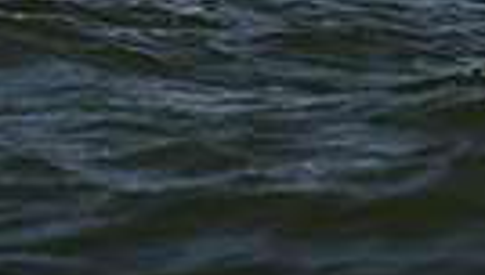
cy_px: -749
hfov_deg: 4.5
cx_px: 259
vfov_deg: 2.5
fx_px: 6121
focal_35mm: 475
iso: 250
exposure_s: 1/1600
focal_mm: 105
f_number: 4
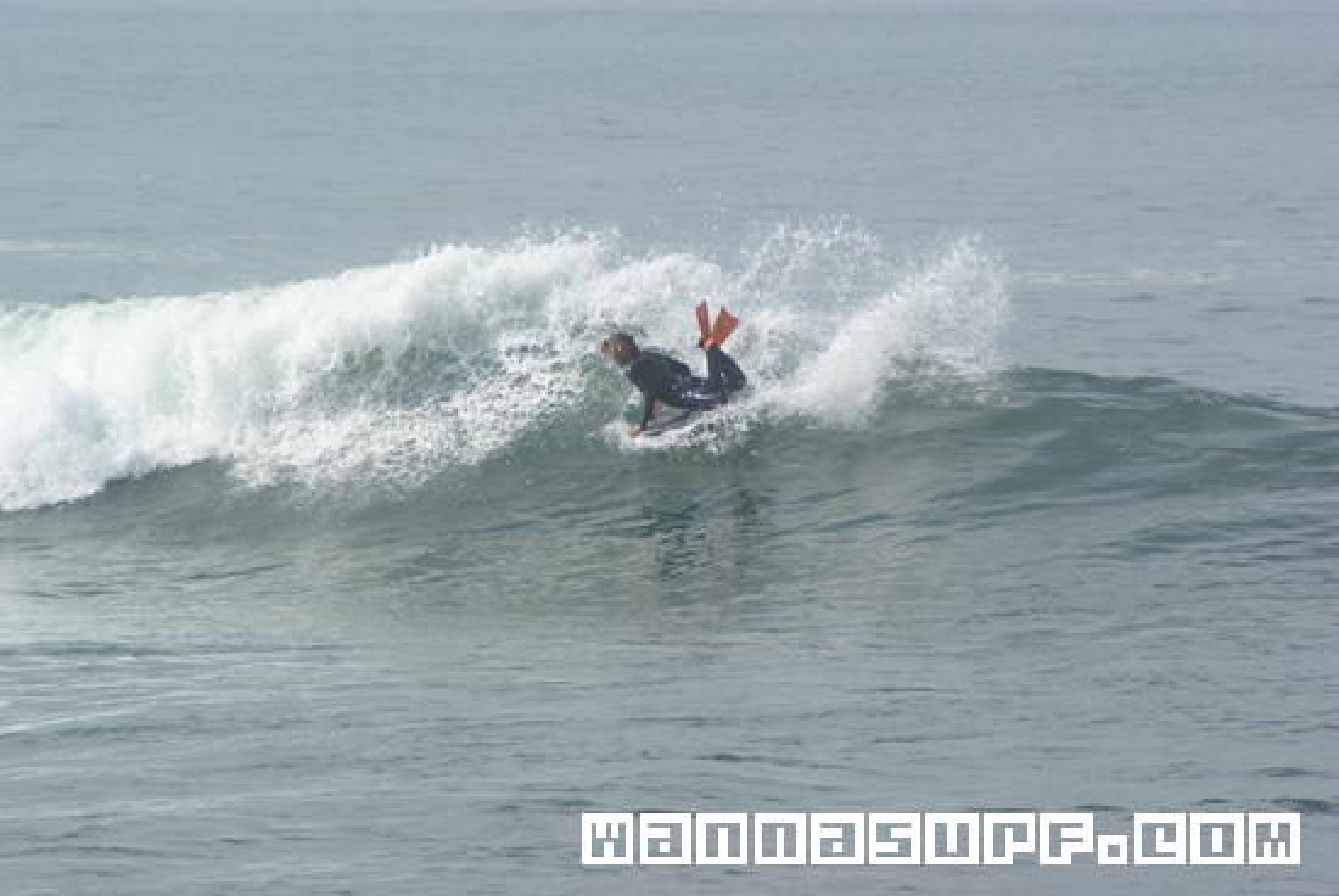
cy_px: 448
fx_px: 16755
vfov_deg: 3.1
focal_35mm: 450
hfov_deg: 4.6
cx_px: 670
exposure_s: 1/800
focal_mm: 300
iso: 200
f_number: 8
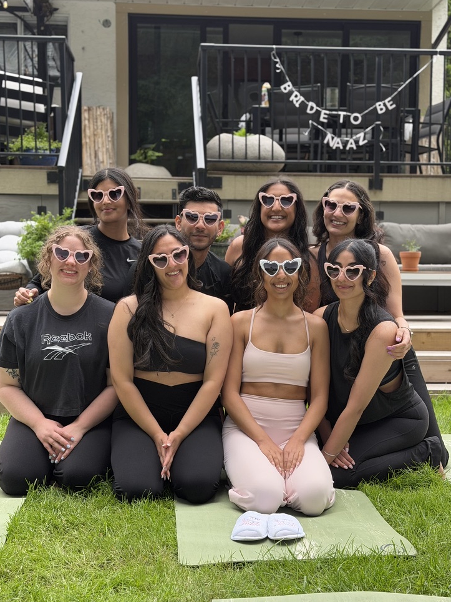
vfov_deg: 37.5
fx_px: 886
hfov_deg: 28.6
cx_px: 227
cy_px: 303
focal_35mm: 51
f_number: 1.78
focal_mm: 6.76
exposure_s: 1/794
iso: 100
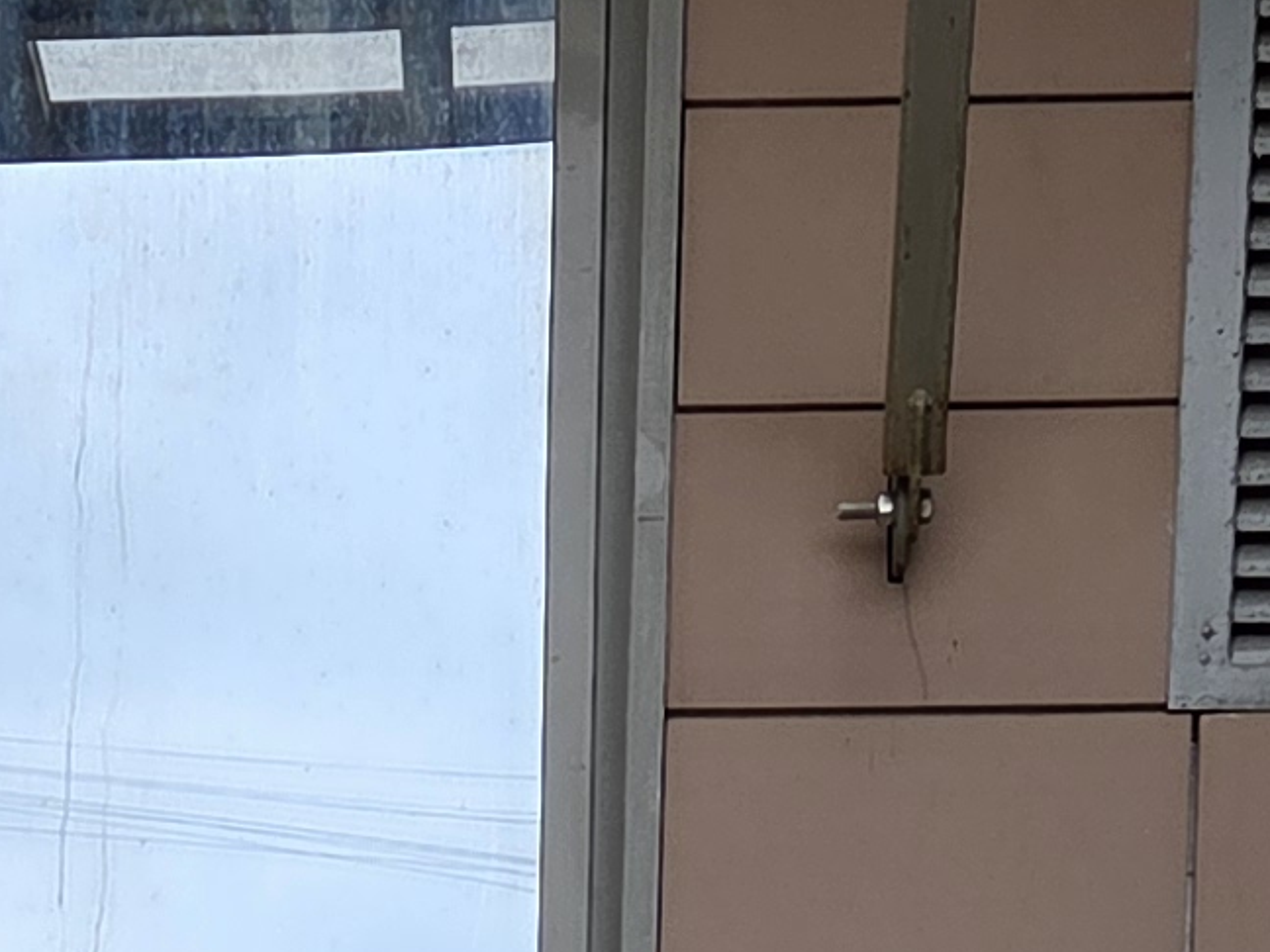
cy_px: 2288
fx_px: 5210
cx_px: 71
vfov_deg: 9.3
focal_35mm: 142
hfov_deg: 13.7
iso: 80
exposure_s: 1/792
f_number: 1.8
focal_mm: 5.4
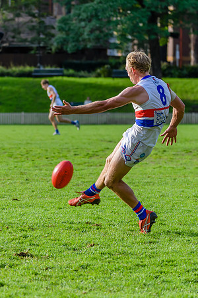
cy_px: 148
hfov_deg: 5.3
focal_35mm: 260
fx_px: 2141
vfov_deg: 7.9
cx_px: 71
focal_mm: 150
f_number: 5
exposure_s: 1/1600
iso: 900
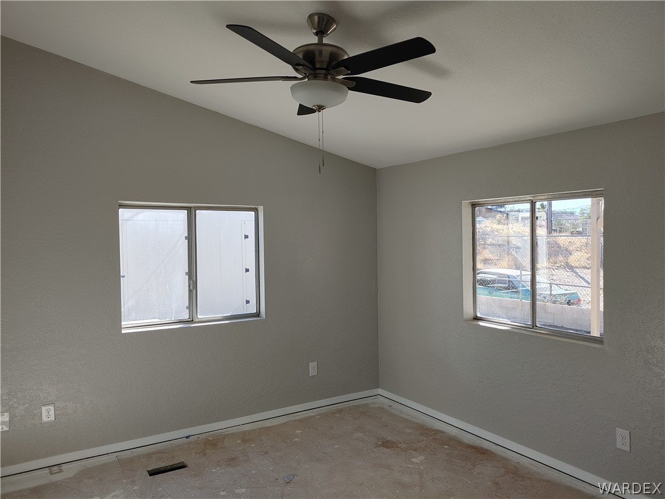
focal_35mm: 26
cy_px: 250
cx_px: 332
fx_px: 499
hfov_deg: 67.3
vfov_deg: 53.1
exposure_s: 1/422
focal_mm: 5.58
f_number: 1.8
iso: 50
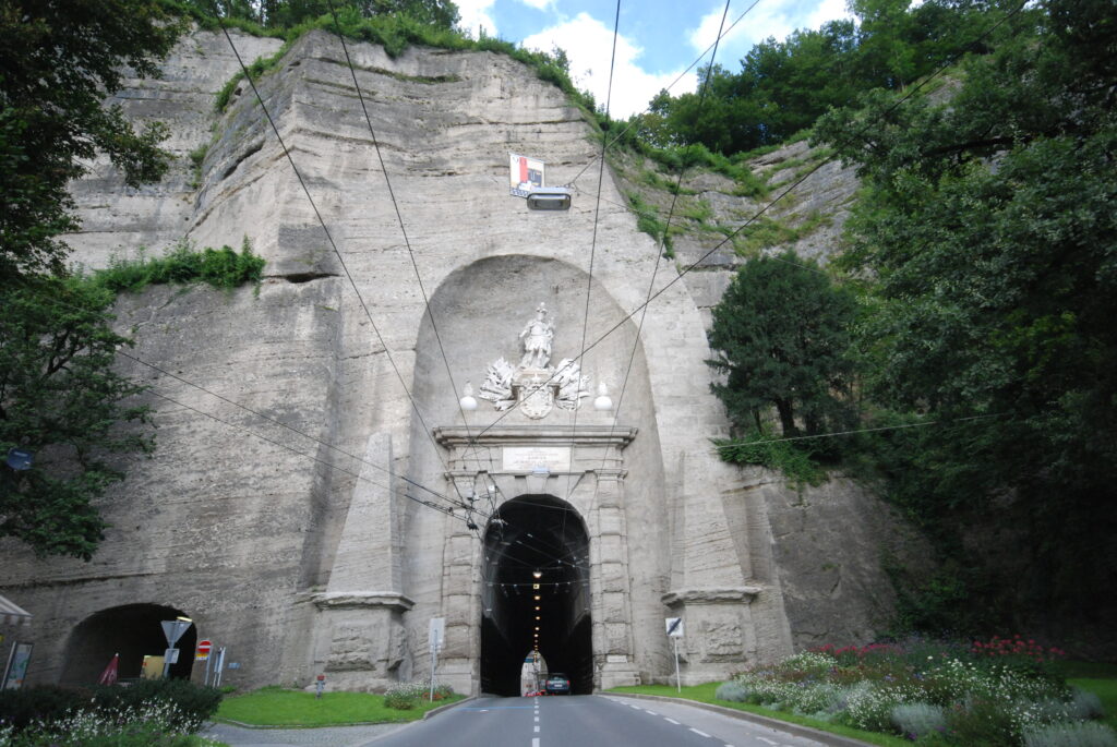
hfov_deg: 81.1
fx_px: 652
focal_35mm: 21
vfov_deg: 59.6
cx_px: 558
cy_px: 374
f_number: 9
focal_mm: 14
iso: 800
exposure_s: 1/320
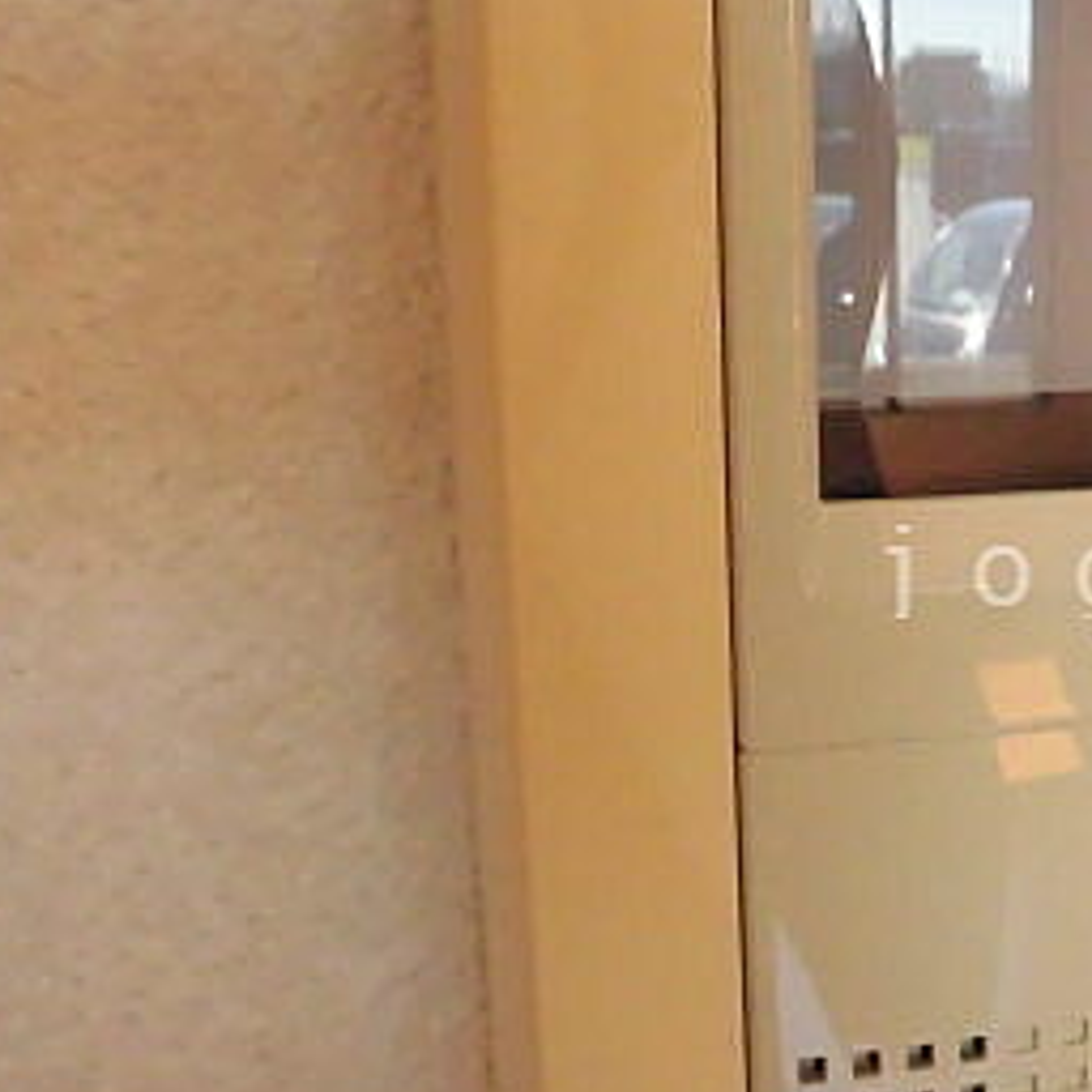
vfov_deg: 32.2
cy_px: 567
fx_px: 1892
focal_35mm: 53
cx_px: 1169
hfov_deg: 29.4
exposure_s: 1/320
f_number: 3.1
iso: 800
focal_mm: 4.3
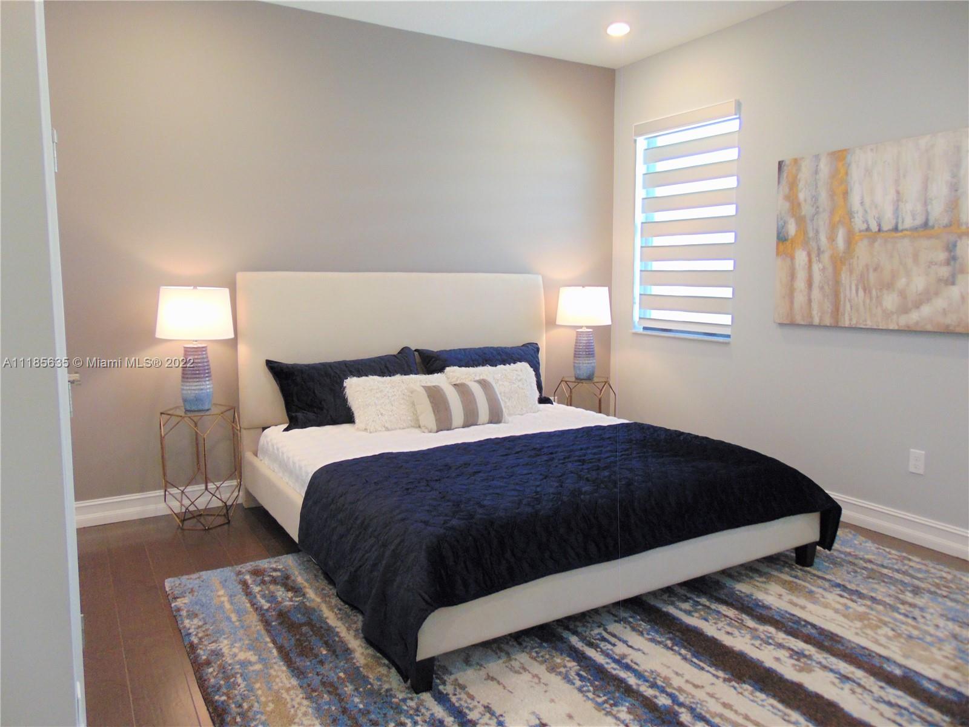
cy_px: 364
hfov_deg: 69.4
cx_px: 484
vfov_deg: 54.9
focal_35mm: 25
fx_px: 700
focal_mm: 4.5
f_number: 3
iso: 200
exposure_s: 1/30
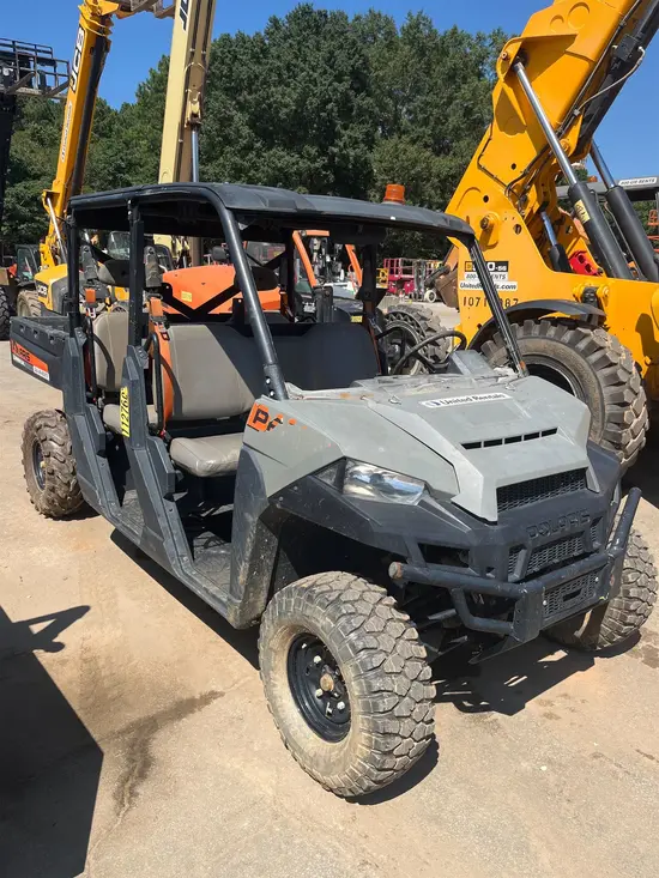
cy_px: 439
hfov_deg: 53.1
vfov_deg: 67.3
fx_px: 660
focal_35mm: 26
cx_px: 330
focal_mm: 5.1
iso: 50
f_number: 1.6
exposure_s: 1/2632
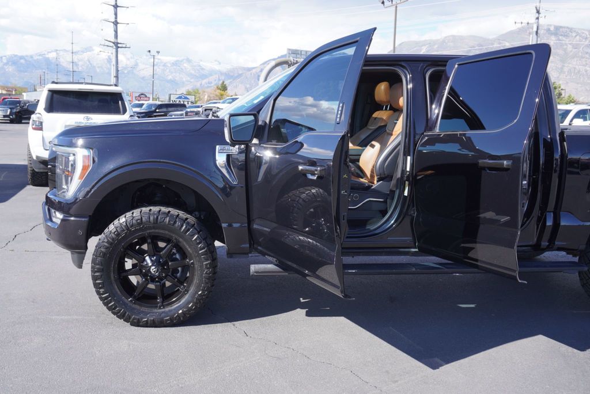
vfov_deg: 40.0
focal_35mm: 33
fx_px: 541
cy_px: 197
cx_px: 295
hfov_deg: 57.2
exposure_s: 1/160
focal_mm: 22
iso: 100
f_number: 6.3
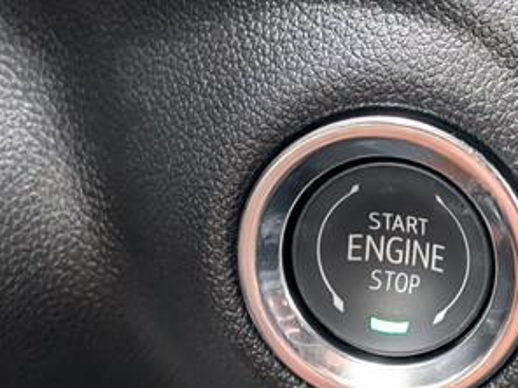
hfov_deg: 18.3
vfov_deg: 14.0
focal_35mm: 106
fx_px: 1586
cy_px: 224
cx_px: 434
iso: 740
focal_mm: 6.9
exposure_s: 1/270
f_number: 1.68
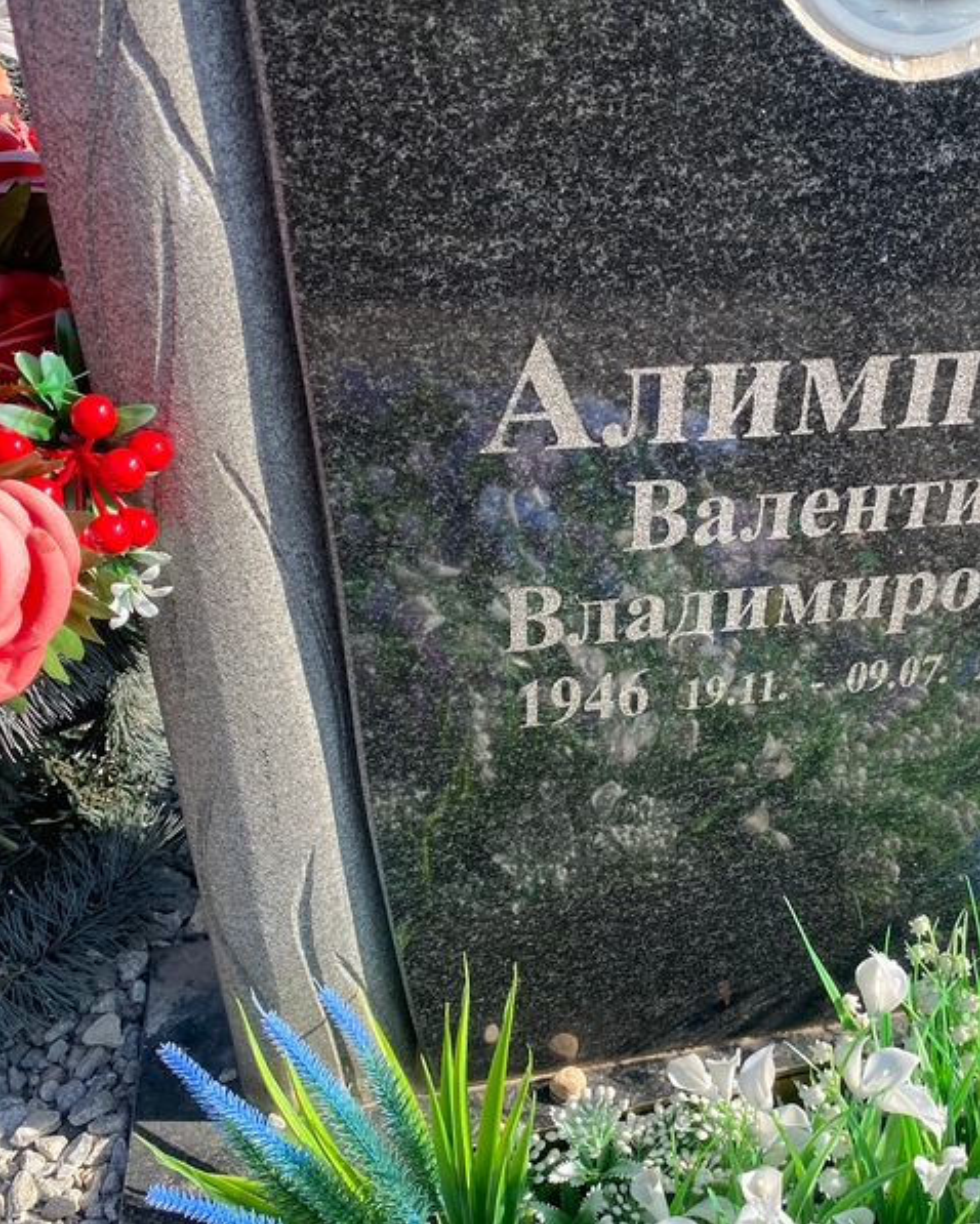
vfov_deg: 52.8
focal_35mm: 34
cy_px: 611
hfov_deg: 42.9
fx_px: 1232
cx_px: 638
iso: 32
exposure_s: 1/715
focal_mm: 4.25
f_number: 1.8
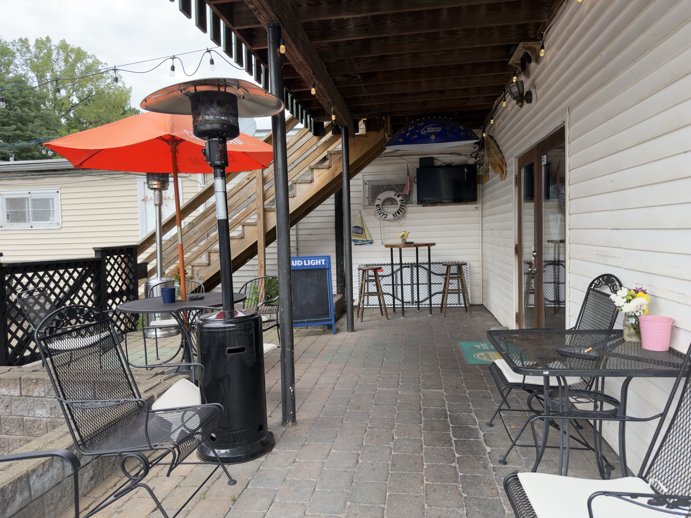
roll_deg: +1.6
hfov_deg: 71.6
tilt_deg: -3.2
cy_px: 259
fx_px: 479
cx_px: 346
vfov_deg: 56.8
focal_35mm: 24
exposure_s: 1/914
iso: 100
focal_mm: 6.76
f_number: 1.78
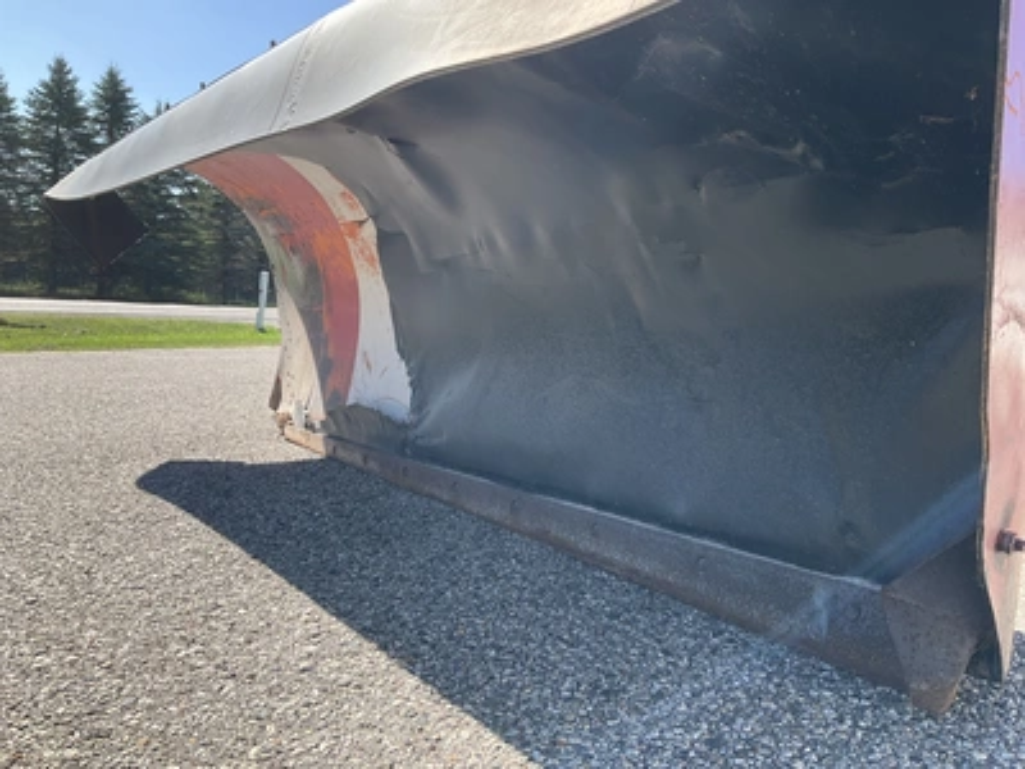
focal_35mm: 29
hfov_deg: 61.7
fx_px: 859
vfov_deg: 48.2
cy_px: 384
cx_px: 512
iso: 25
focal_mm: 3
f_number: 1.8
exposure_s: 1/650
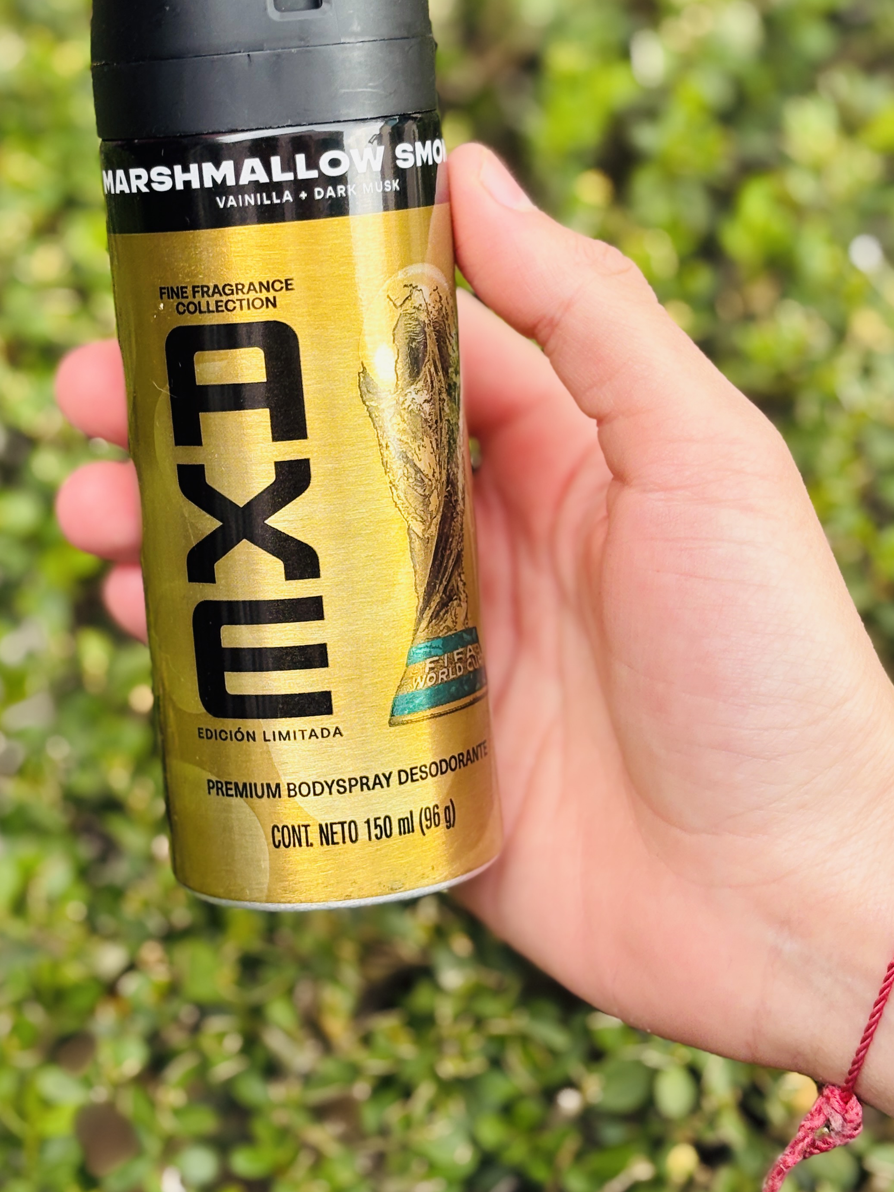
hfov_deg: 19.3
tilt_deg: -61.0
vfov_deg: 25.6
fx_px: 2617
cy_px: 433
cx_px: 314
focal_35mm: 76
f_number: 1.6
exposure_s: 1/201
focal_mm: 5.96
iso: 32
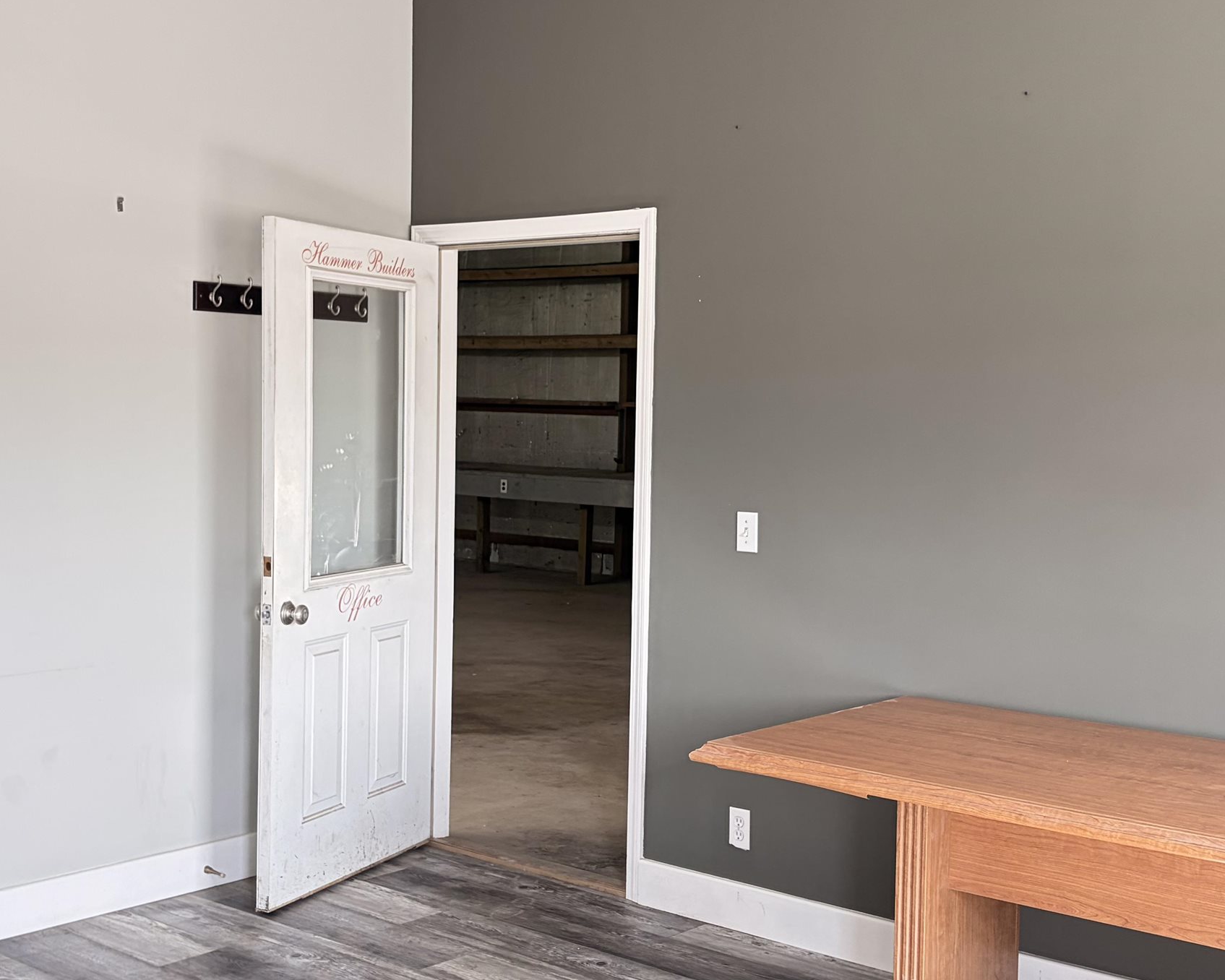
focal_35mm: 46
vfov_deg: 32.7
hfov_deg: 40.3
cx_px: 567
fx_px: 1668
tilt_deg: -1.3
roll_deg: -0.2
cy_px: 471
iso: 160
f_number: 1.6
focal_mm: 5.96
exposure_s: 1/60
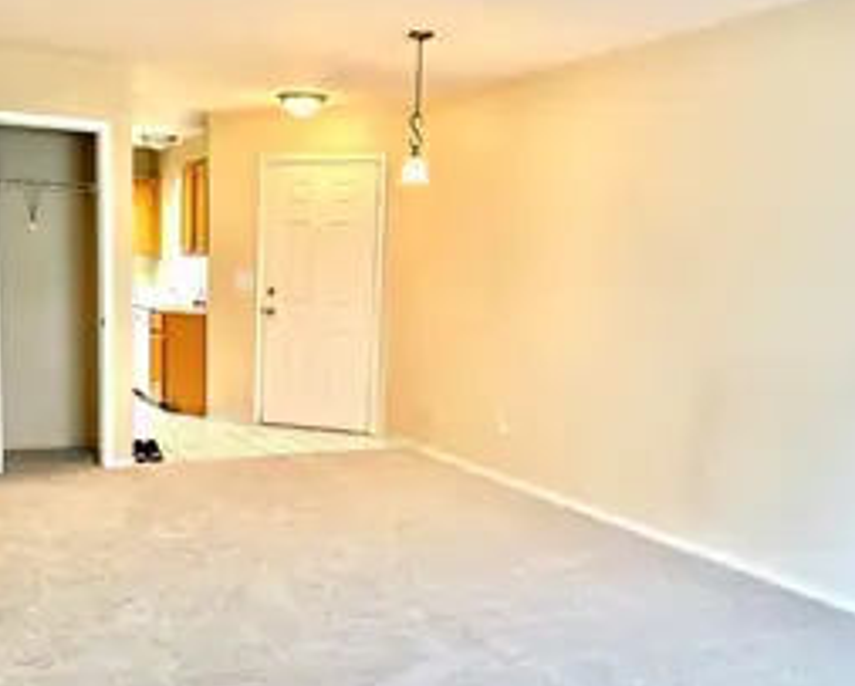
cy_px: 416
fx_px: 937
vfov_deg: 40.0
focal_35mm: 37
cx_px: 294
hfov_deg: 48.3
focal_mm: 6.76
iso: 320
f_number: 1.78
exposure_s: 1/120
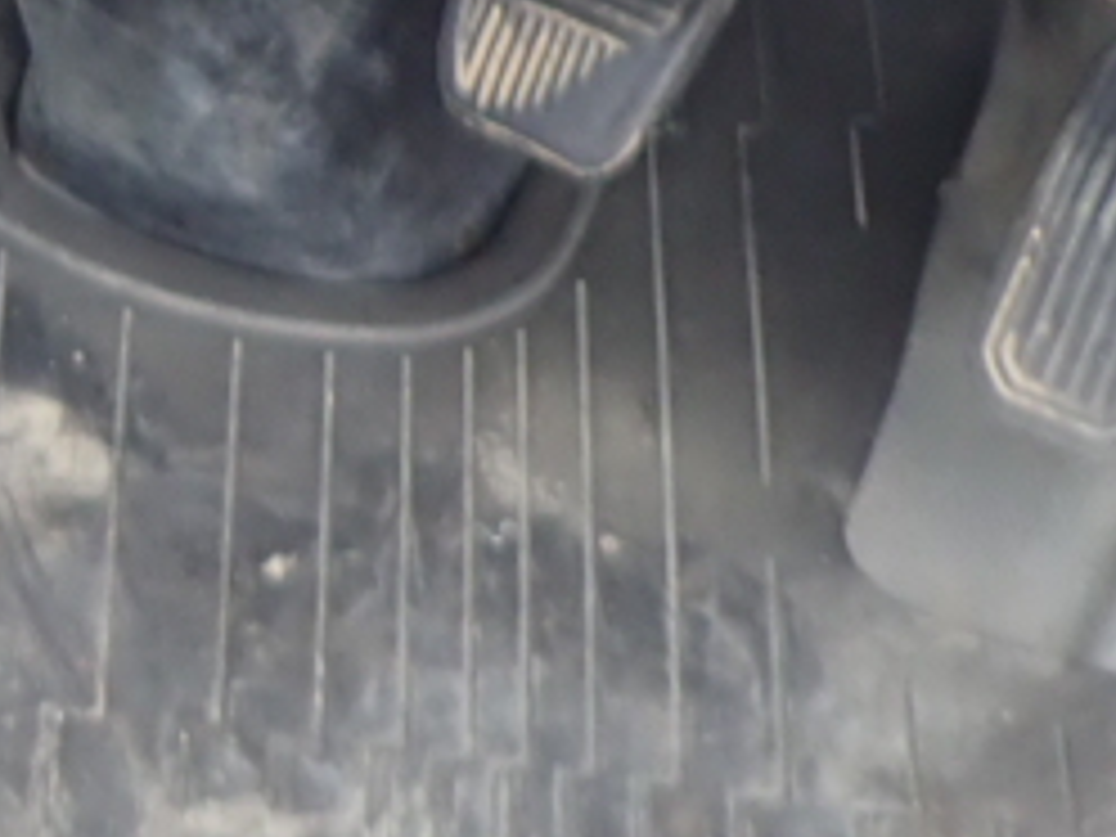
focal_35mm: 129
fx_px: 4159
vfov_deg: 9.9
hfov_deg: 13.9
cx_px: -765
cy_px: -1287
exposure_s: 1/160
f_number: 2
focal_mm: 4.5
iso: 160
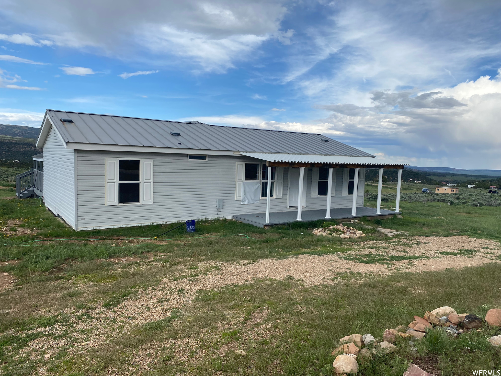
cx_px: 250
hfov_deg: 67.3
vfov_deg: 53.1
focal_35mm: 26
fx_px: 376
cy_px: 188
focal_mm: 4.25
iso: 32
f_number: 1.8
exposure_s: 1/2222
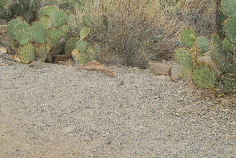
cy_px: 78
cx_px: 118
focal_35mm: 114
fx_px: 744
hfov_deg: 18.0
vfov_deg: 12.1
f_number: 14
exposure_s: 1/750
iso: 1600
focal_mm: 75
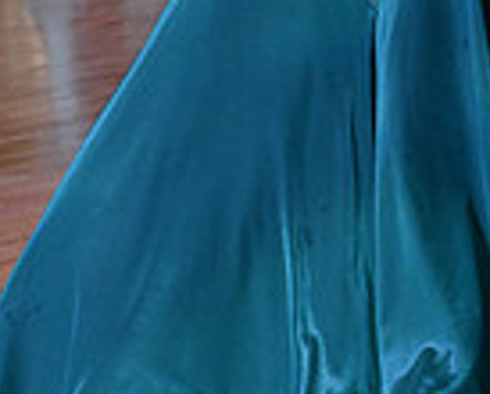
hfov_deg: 8.9
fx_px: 3108
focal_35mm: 214
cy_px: -269
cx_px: 649
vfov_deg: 7.1
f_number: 7.1
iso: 5000
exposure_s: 1/320
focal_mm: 54
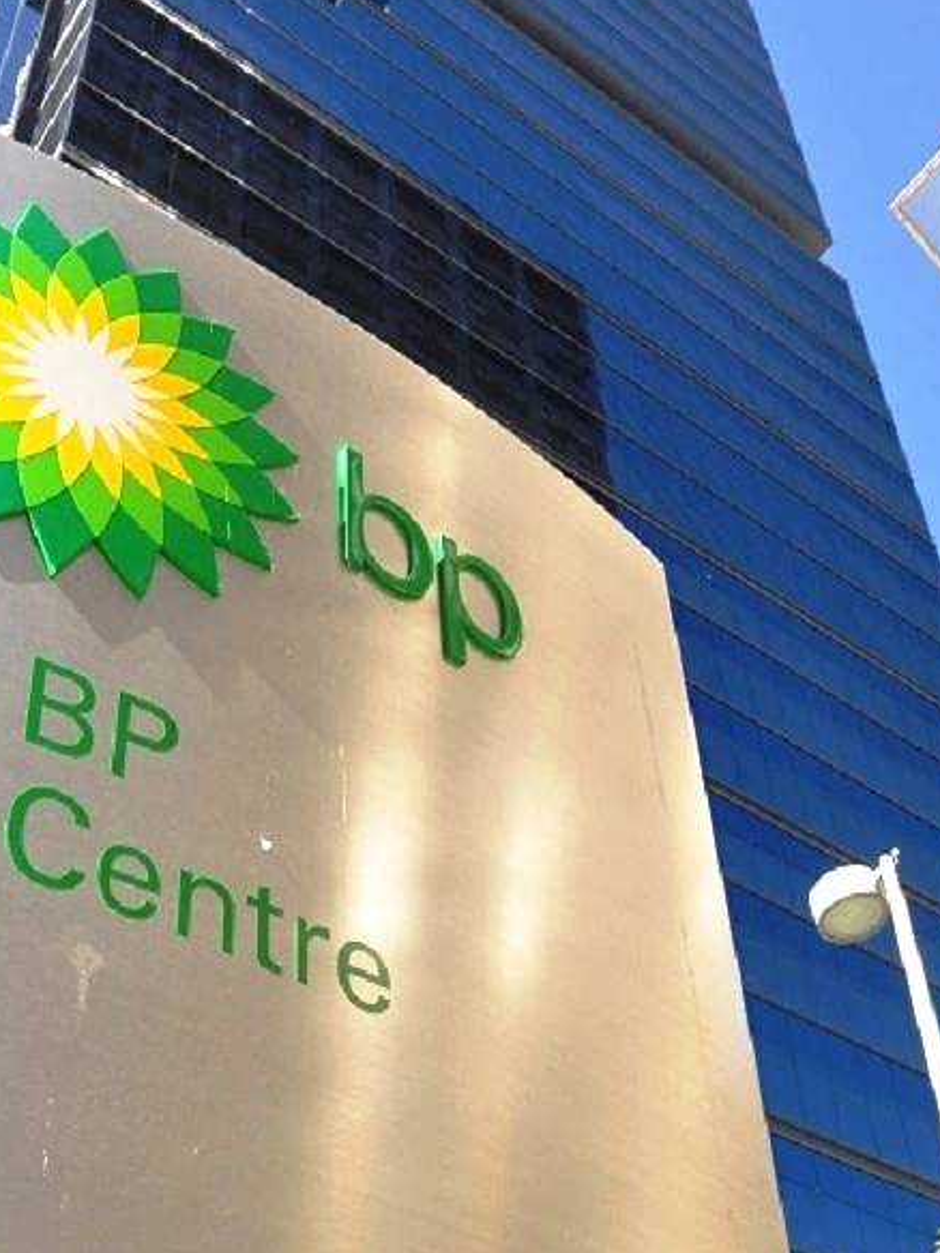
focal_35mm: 40
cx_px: 356
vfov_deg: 46.8
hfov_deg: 35.8
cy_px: 616
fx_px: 1448
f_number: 6.3
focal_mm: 18
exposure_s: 1/320
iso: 200
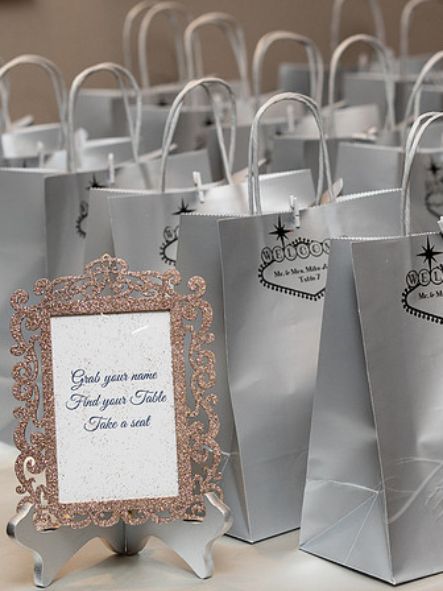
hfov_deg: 12.4
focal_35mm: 119
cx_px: 403
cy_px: 275
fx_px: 2031
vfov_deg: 16.5
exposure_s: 1/250
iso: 1000
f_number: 4
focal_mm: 70
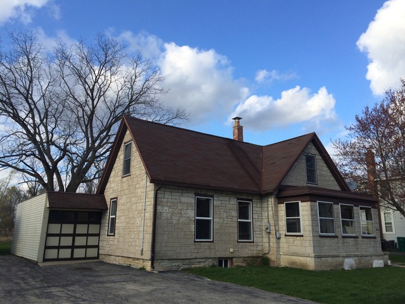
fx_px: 339
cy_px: 152
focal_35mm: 29
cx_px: 202
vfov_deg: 48.2
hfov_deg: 61.7
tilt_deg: +12.9
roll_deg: -0.1
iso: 32
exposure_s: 1/1001
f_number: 2.2
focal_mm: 4.15
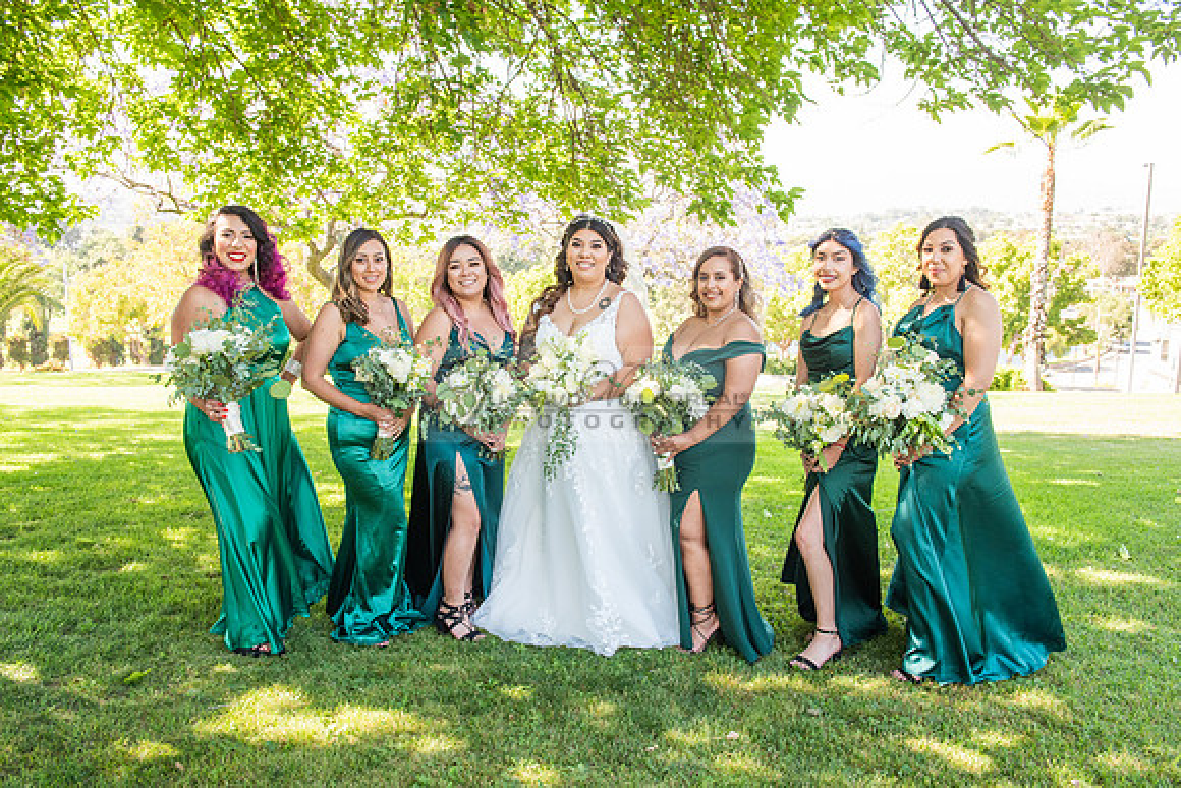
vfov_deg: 45.0
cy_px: 394
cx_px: 590
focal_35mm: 29
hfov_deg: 63.6
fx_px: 952
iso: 500
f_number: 6.3
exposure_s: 1/200
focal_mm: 29
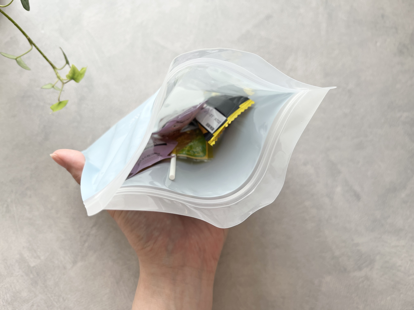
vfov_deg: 53.1
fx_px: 311
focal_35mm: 26
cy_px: 155
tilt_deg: -80.0
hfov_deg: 67.3
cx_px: 207
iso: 50
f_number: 1.6
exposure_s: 1/304
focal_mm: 5.1
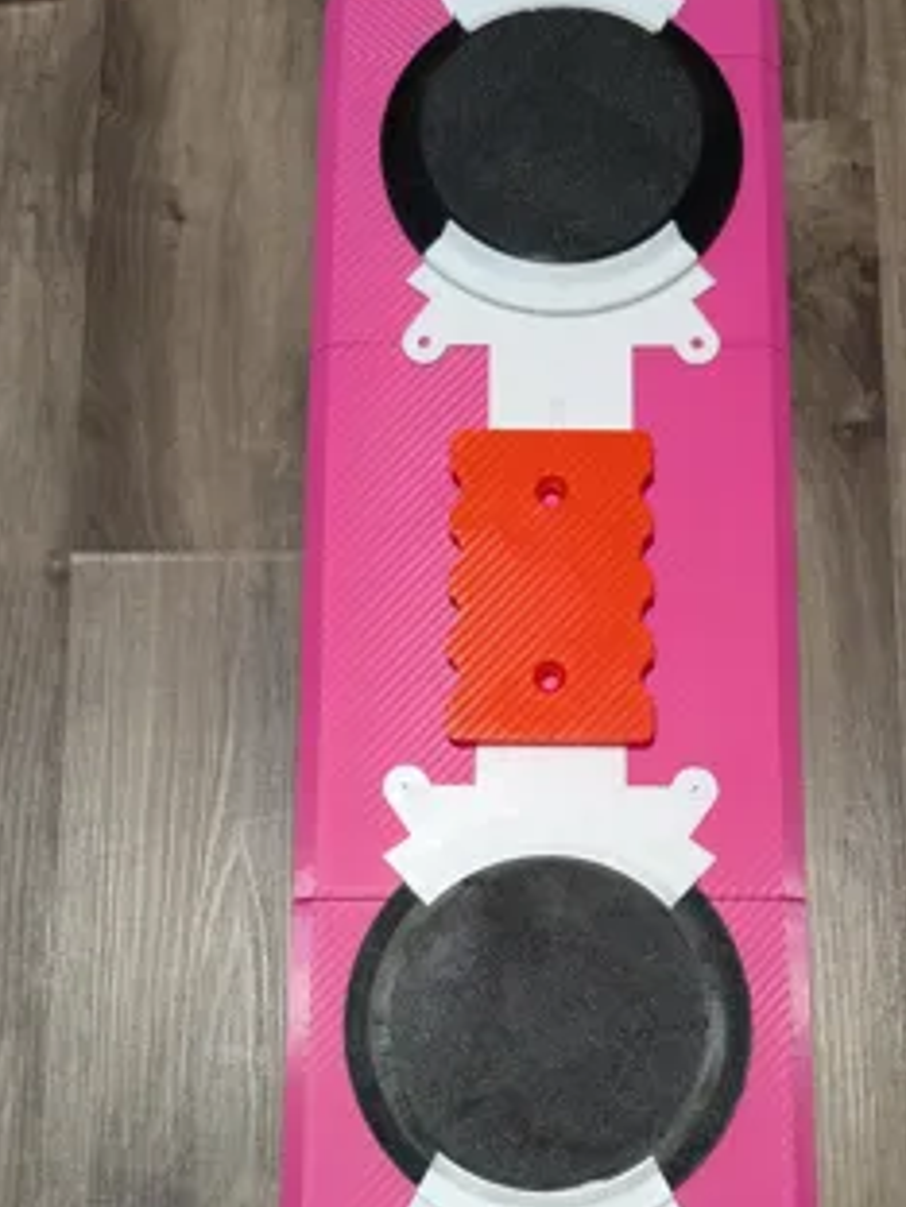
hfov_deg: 35.0
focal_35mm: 41
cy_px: 787
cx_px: 565
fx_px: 1431
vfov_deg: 45.2
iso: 352
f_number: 1.7
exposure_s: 1/63.6
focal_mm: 4.53
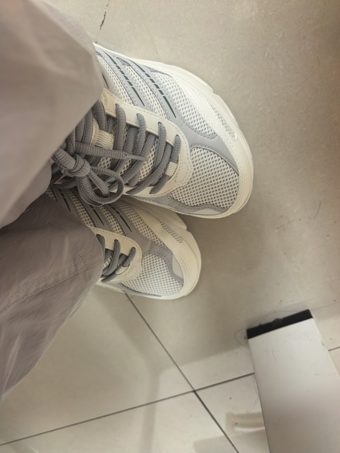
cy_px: 226
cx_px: 170
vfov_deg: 71.6
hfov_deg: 56.8
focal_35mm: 24
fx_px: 314
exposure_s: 1/50
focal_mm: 6.98
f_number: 2
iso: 500
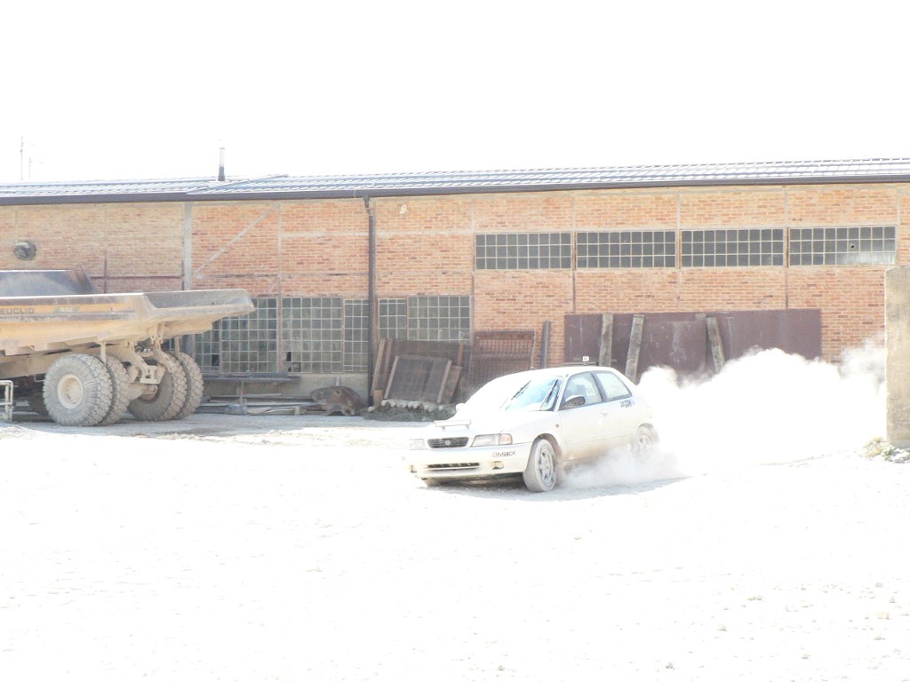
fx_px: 1709
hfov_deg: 29.8
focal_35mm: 65
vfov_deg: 22.6
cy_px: 341
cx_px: 455
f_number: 5.6
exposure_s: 1/500
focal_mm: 10.9
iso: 400
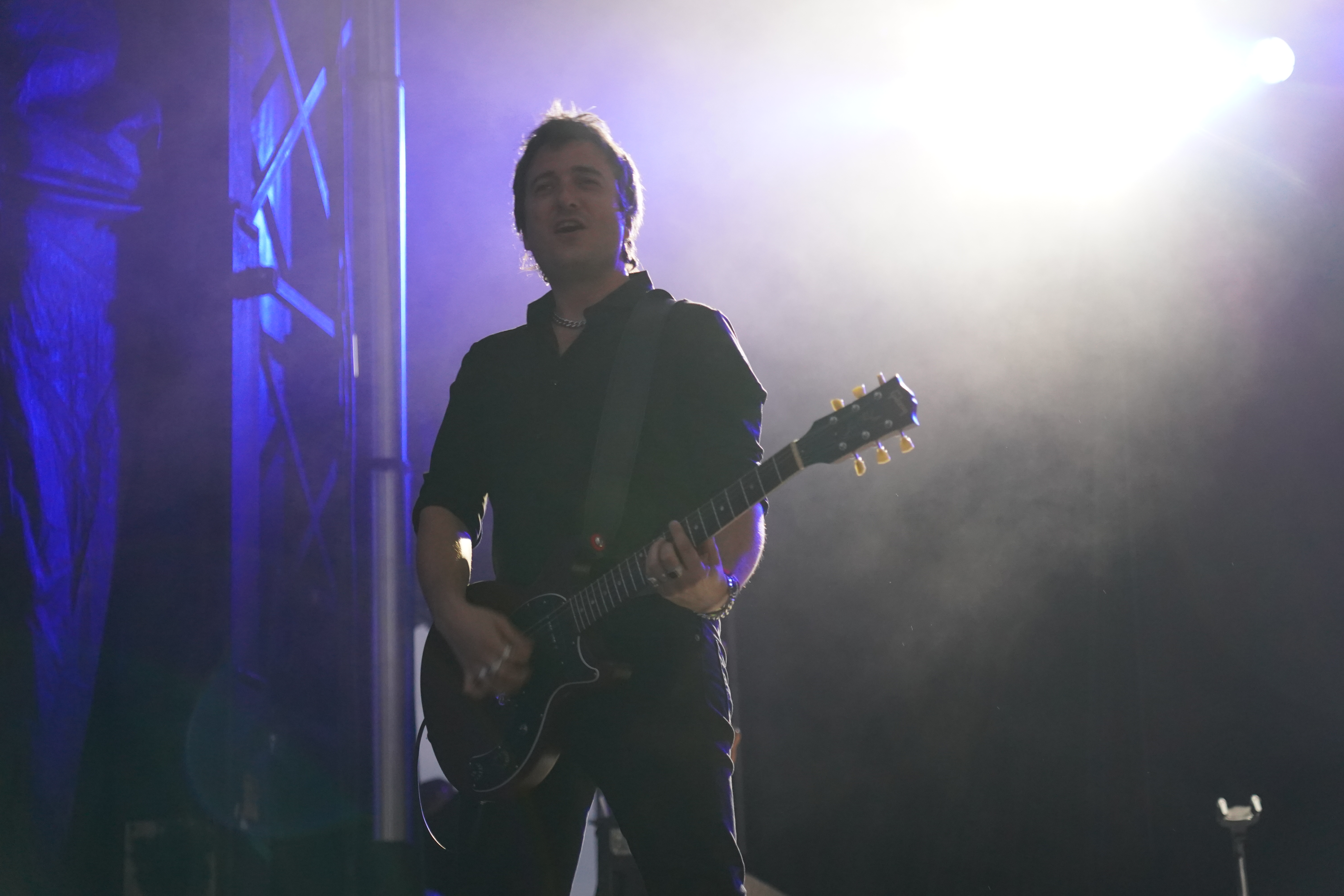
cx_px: 672
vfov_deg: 17.7
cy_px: 448
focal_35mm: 77
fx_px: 2874
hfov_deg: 26.3
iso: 4000
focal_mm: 77
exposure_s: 1/160
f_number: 4
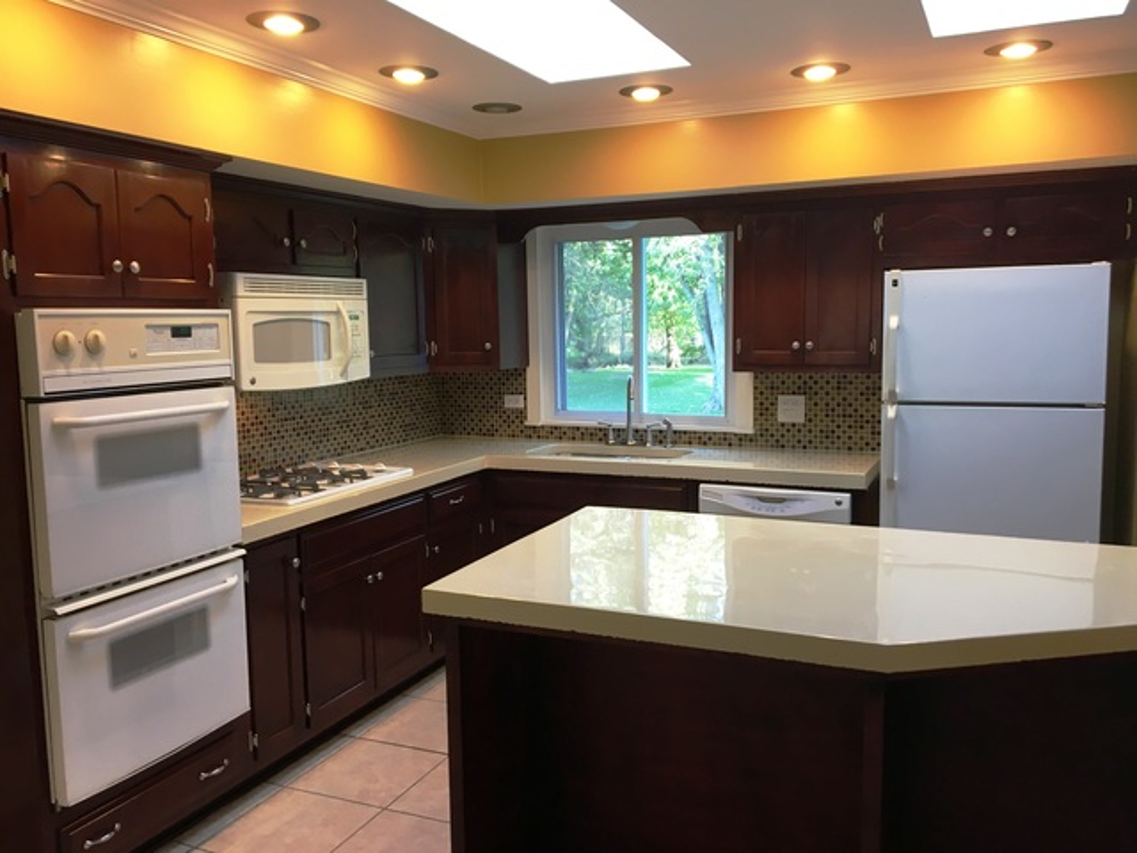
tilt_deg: -7.0
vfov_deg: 48.2
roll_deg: +0.7
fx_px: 953
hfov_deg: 61.7
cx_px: 568
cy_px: 426
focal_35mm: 29
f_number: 2.2
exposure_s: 1/30
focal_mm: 4.15
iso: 64
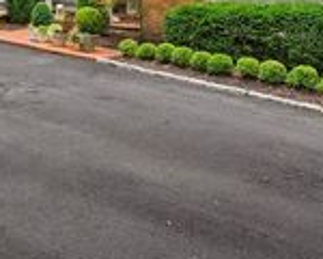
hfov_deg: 34.6
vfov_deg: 27.7
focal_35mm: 50
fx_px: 478
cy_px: -24
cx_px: 15
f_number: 8
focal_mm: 16
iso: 800
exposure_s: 1/20
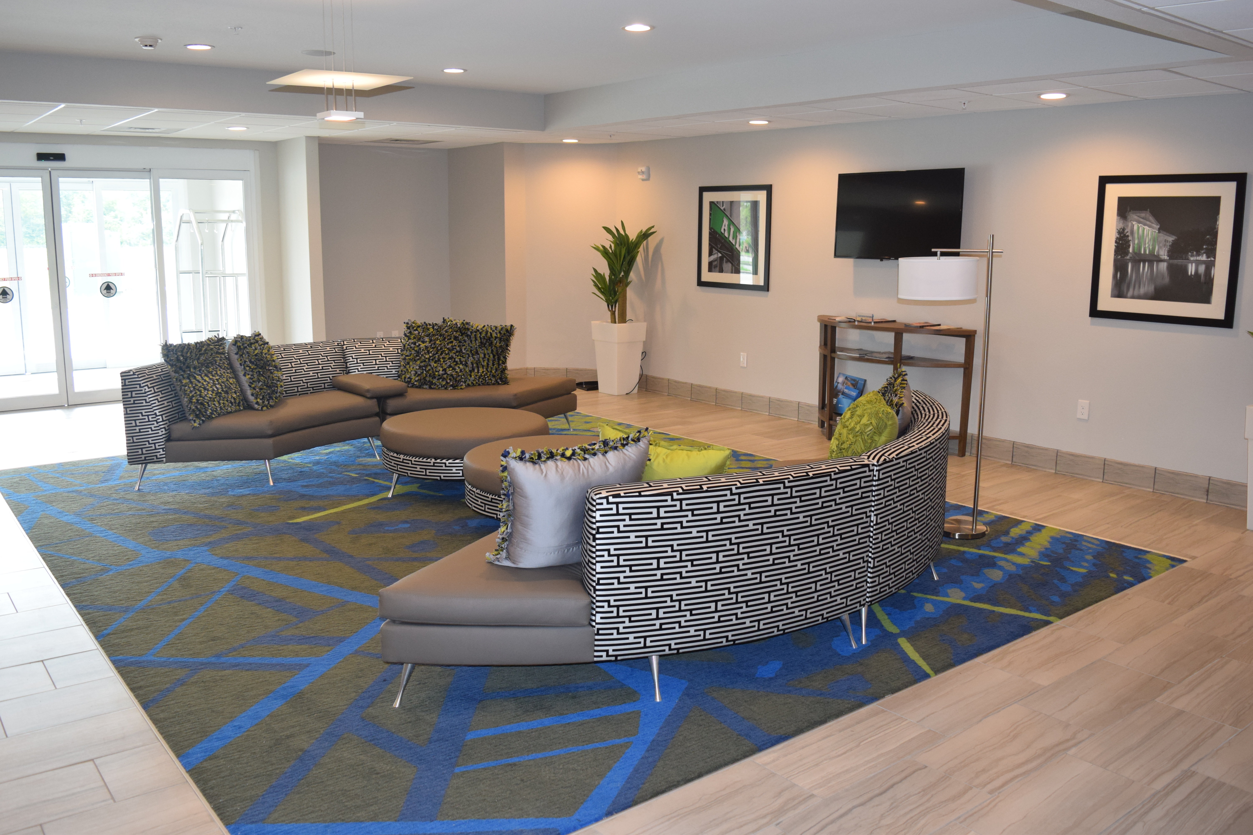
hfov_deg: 61.9
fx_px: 1044
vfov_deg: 43.6
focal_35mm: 30
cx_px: 626
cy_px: 418
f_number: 5
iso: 800
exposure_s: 1/100
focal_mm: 20
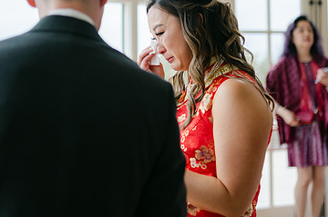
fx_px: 573
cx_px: 153
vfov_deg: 21.2
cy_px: 36
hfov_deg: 31.9
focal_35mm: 63
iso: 100
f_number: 1.4
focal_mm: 35
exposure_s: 1/1600
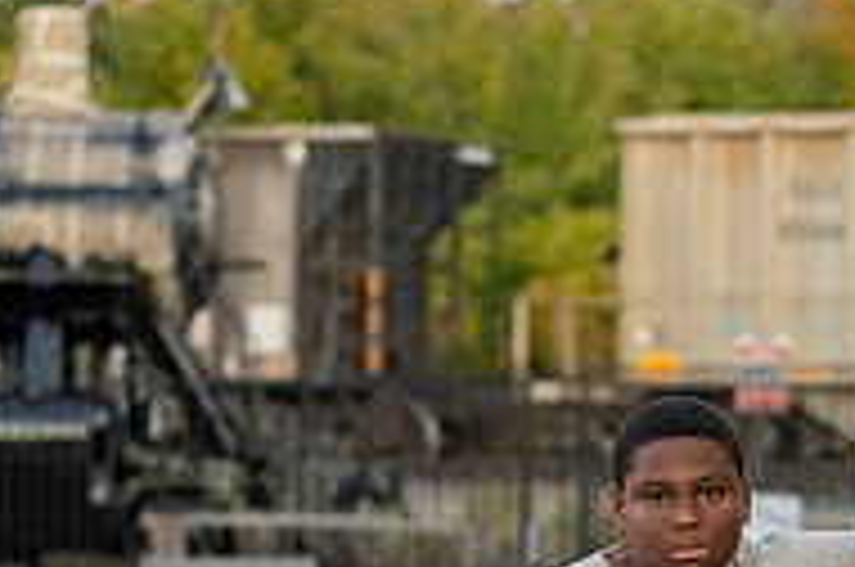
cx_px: 850
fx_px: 5596
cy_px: 808
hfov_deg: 8.7
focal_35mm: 236
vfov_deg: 5.8
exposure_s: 1/320
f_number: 2.8
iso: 2500
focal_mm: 74
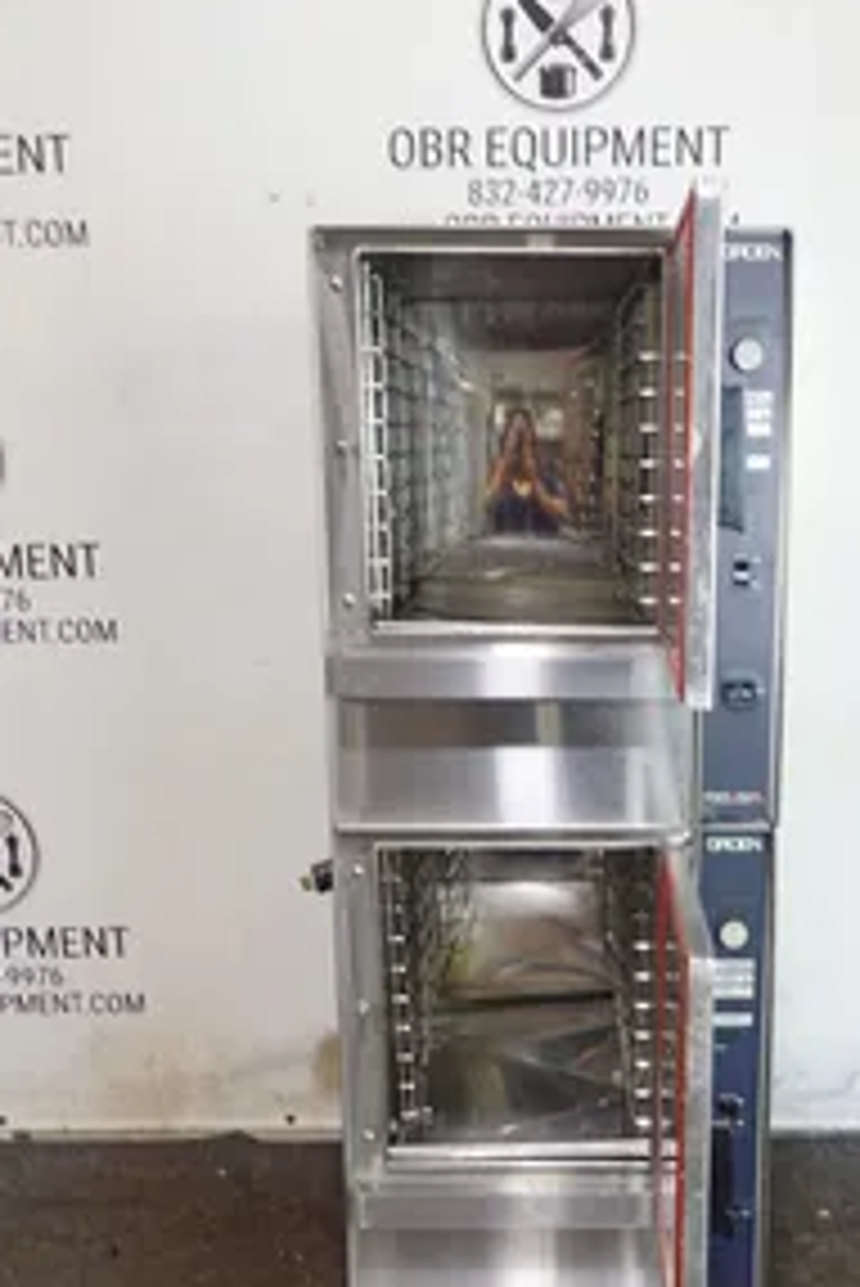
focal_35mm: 42
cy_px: 801
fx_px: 1503
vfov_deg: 46.0
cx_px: 565
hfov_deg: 31.7
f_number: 3.2
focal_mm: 11.29
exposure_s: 1/8
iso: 125
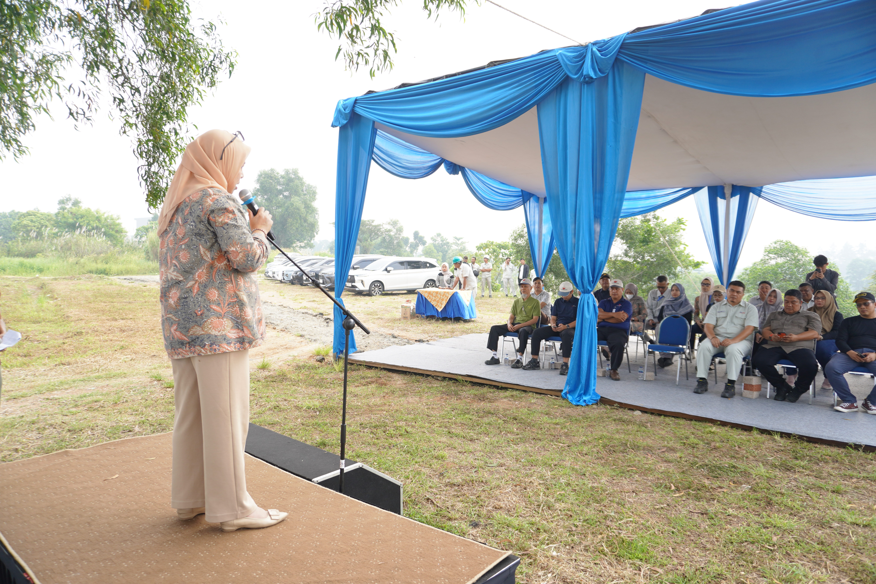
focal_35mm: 24
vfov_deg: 53.1
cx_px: 438
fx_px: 584
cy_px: 292
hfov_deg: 73.7
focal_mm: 16
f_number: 3.5
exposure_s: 1/200
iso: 100
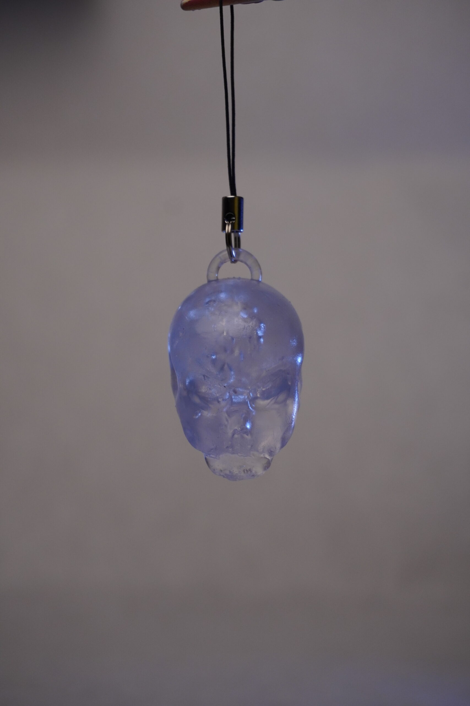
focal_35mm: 75
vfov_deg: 27.0
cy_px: 353
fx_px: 1468
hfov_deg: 18.2
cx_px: 235
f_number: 5.6
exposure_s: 1/60
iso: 640
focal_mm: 50
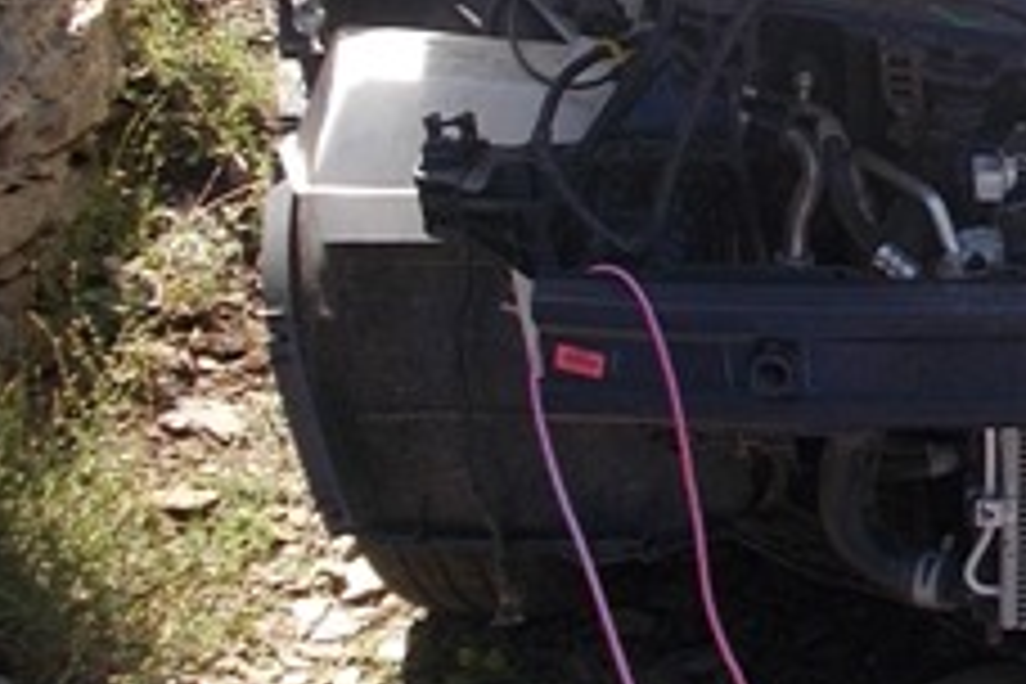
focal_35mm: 76
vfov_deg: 17.7
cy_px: 99
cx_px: 1282
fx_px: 2166
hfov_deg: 23.9
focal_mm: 4.6
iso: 80
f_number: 3.2
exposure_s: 1/320
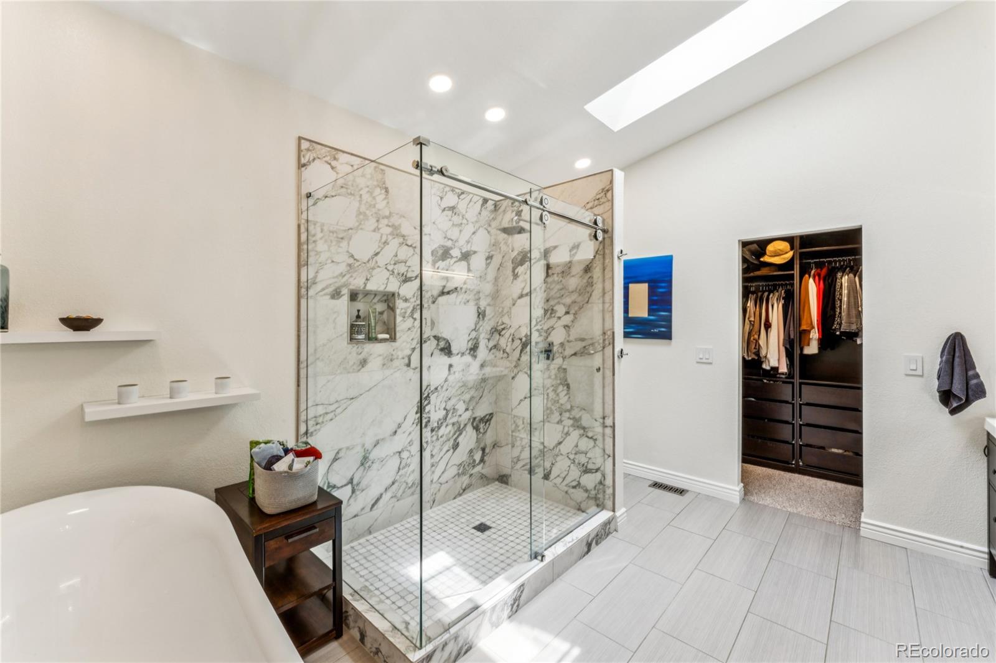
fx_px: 387
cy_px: 332
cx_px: 498
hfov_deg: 104.3
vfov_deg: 81.2
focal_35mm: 14
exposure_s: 1/3.33
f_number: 22
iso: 125
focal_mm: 14
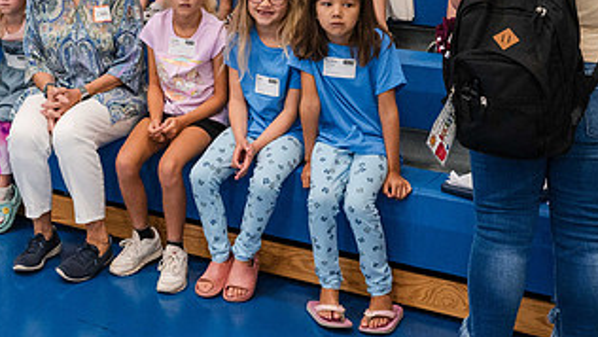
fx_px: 1142
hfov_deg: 28.6
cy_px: -4
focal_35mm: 72
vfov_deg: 16.4
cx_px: 100
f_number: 5.6
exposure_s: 1/125
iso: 6400
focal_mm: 35
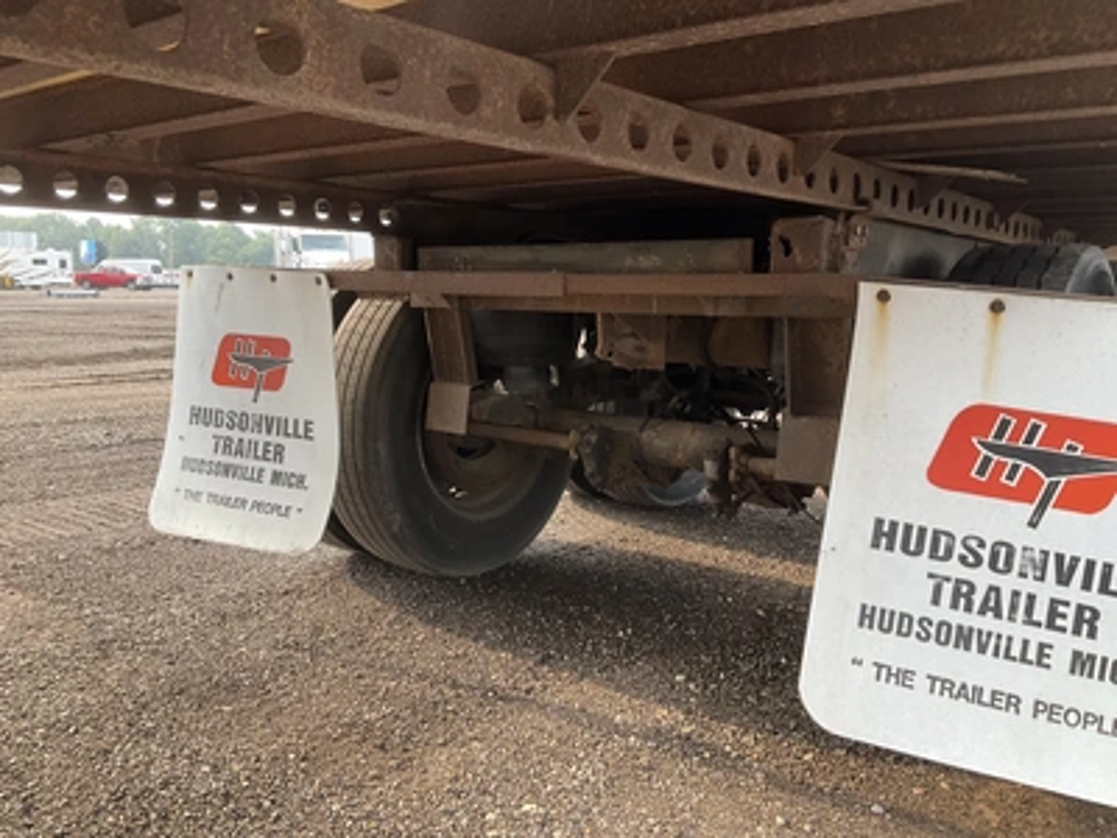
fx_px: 936
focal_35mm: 29
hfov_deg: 61.7
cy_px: 419
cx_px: 558
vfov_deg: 48.2
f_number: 1.8
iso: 25
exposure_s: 1/122
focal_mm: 3
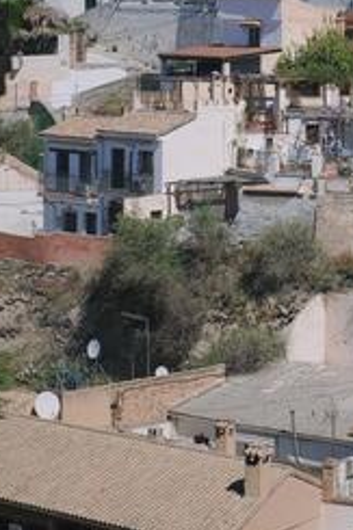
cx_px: 364
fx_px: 1915
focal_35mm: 130
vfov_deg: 15.7
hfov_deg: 10.4
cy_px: 112
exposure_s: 1/950
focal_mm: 35
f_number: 8
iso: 320
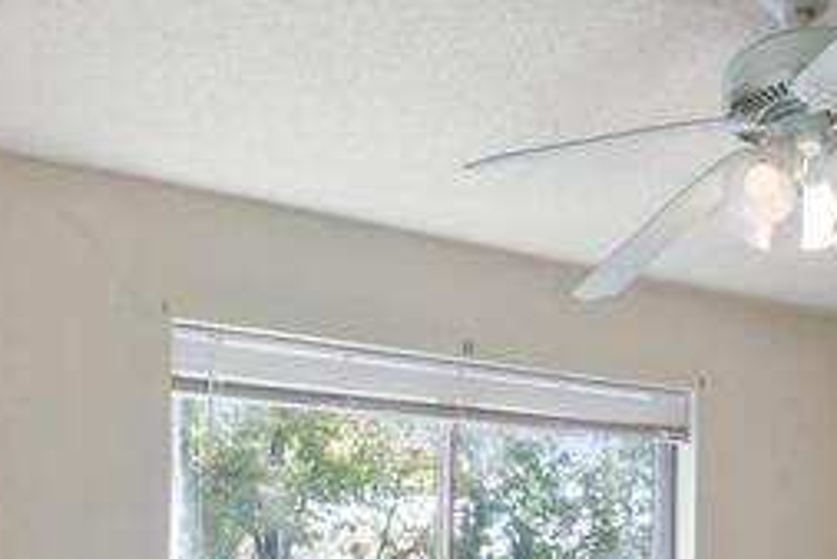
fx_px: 1000
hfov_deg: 45.0
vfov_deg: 27.3
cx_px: 533
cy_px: 678
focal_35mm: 43
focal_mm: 17
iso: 250
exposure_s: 1/6
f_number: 9
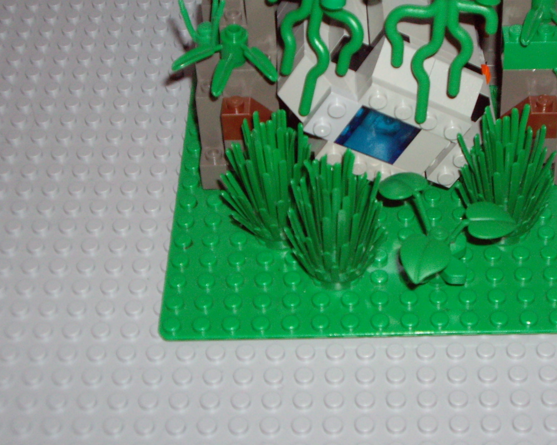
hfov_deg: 22.4
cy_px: 183
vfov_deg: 18.1
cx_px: 373
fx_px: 1401
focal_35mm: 85
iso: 200
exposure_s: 1/60
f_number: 3.3
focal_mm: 9
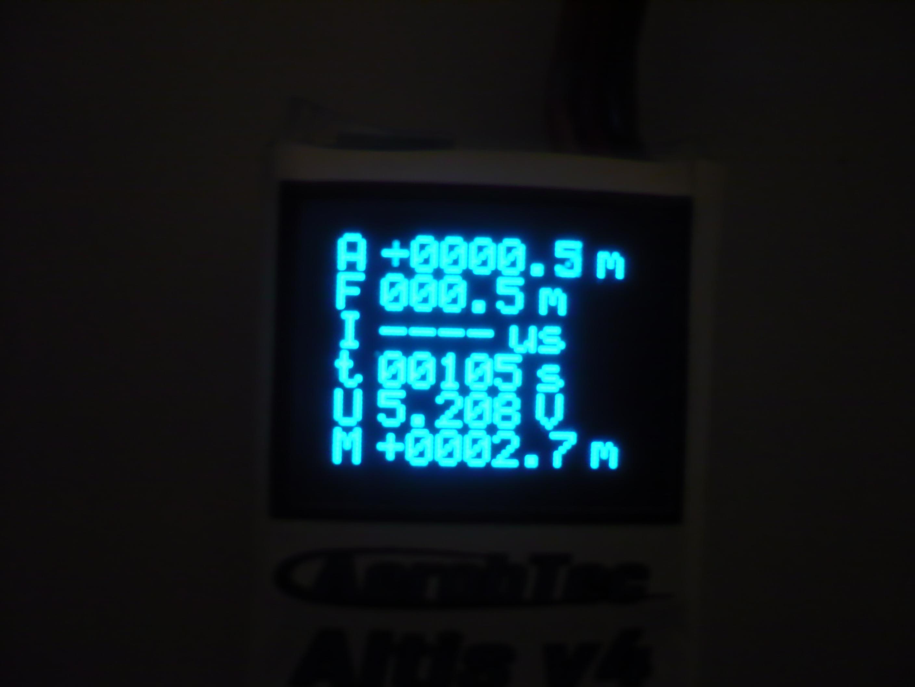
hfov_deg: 52.6
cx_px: 458
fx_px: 925
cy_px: 344
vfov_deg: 40.7
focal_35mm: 35
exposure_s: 1/20
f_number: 2.8
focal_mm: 5.8
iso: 200
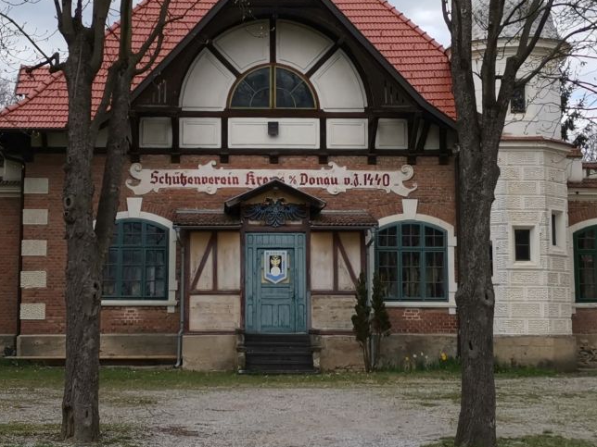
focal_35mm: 73
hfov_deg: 26.6
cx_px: 250
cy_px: 164
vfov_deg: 20.1
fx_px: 1259
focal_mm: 4.75
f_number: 1.8
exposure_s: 1/807
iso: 50
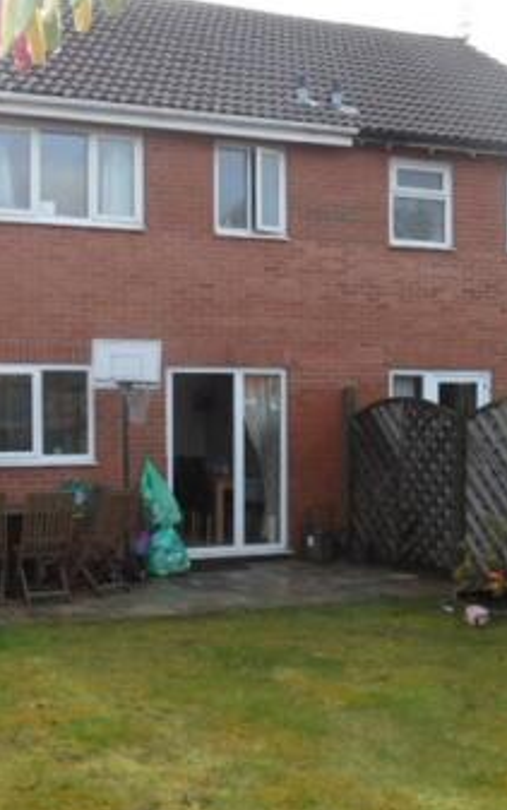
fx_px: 972
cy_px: 441
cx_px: 119
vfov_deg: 45.2
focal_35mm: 44
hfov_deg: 28.8
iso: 80
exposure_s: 1/250
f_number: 3.2
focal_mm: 3.9
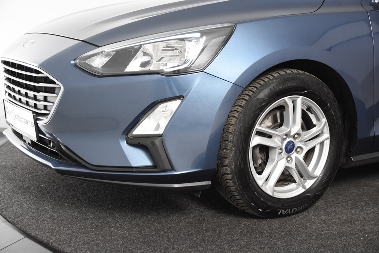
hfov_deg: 38.9
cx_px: 190
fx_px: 537
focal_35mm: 51
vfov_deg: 26.5
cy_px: 126
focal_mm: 34
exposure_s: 1/60
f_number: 4
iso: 1600
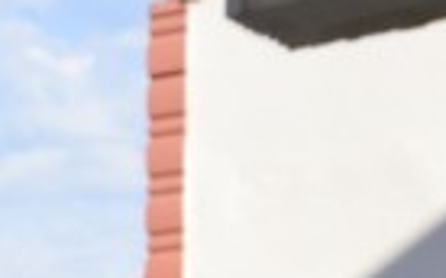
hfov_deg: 12.7
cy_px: 1080
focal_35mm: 147
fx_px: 1782
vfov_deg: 7.0
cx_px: -417
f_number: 9.5
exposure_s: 1/250
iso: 320
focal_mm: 13
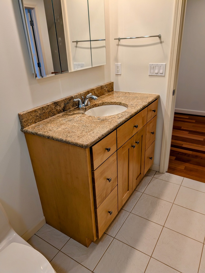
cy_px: 136
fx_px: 189
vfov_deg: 71.5
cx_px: 102
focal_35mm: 24
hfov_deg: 56.9
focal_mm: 6.9
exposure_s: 1/120
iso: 31
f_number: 1.68
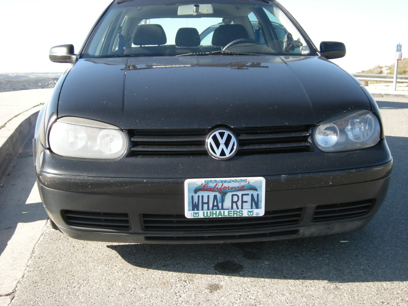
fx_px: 530
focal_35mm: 45
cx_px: 204
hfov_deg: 42.1
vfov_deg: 32.2
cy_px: 153
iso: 64
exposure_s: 1/186
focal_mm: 7.5
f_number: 3.5
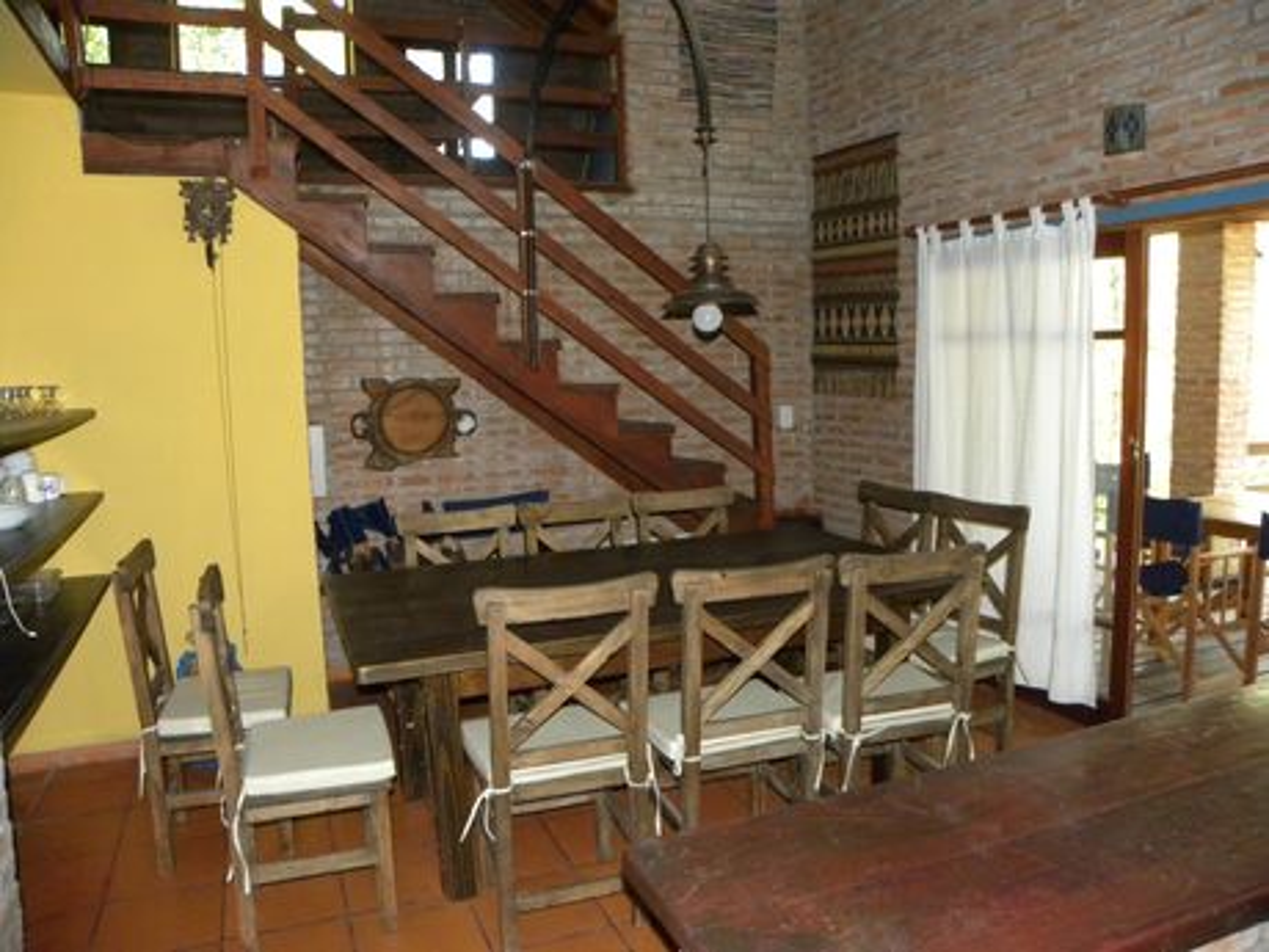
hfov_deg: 67.3
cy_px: 476
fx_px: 953
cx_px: 634
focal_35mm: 26
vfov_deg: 53.1
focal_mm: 4.6
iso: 400
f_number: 2.8
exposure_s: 1/30
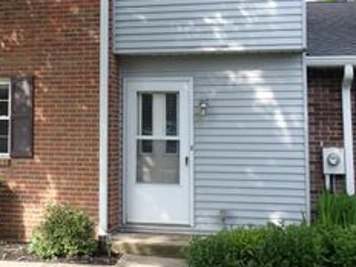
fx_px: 710
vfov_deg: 21.1
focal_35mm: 69
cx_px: 81
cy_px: 56
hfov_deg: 27.7
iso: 100
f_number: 3.2
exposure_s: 1/160
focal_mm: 5.79
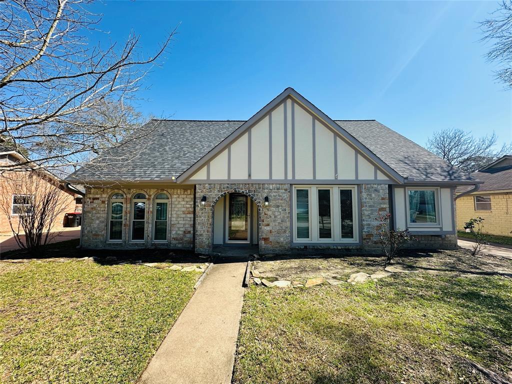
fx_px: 207
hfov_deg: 102.1
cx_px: 256
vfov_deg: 85.7
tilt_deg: +3.9
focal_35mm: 14
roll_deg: -0.2
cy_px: 192
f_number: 2.2
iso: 40
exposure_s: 1/824
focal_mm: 2.22
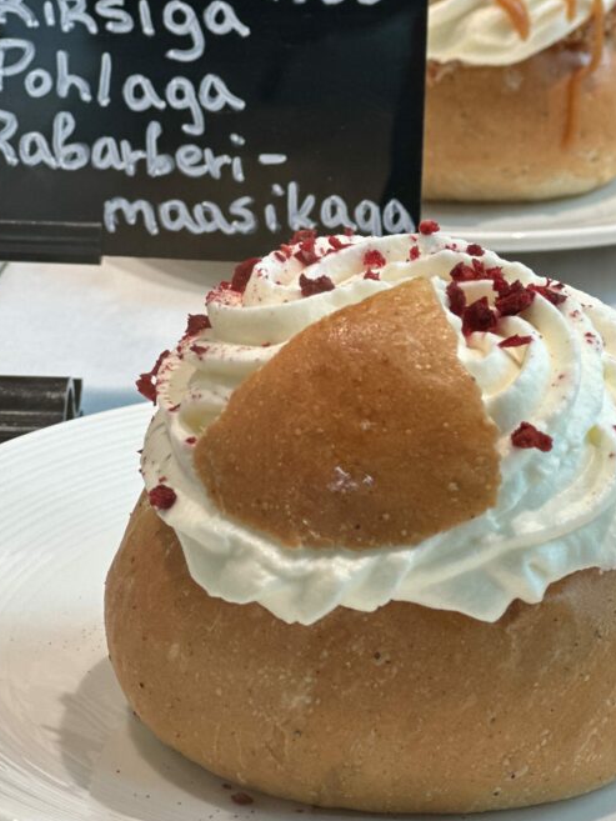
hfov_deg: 12.3
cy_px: 251
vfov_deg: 16.4
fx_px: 2846
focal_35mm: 120
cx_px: 401
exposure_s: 1/50
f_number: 2.8
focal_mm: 9
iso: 125
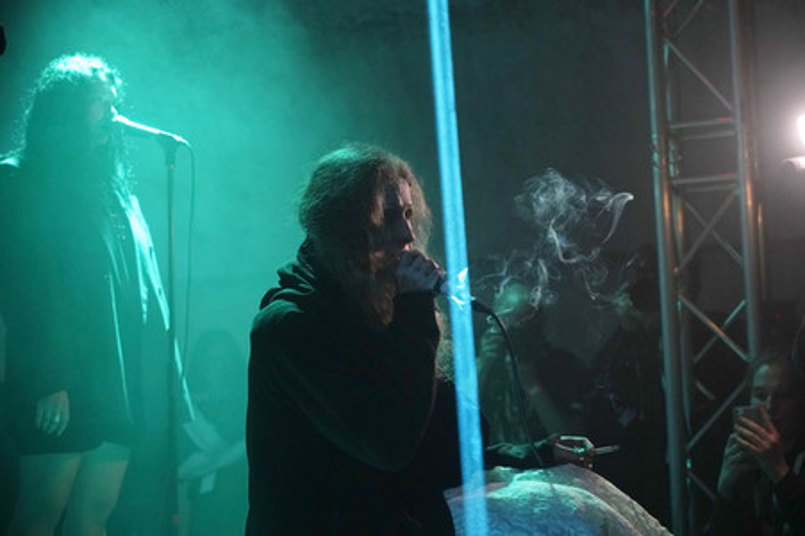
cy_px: 268
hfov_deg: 33.4
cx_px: 402
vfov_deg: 22.6
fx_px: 1341
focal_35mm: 60
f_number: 4
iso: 3200
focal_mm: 60
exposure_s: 1/125
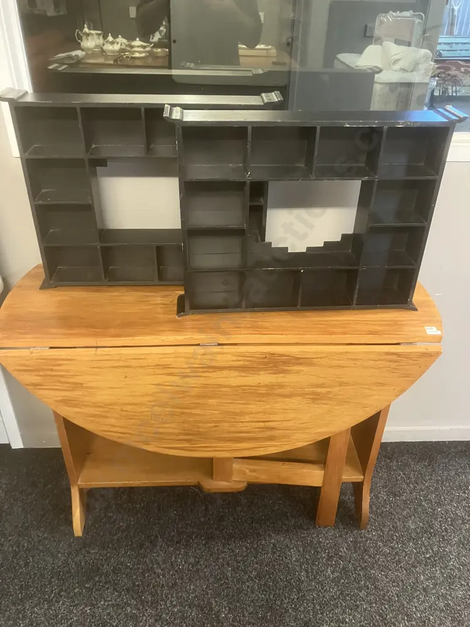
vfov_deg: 63.4
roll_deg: -2.3
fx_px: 507
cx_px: 235
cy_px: 314
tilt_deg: -32.3
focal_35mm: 28
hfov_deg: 49.7
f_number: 1.8
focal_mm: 3.99
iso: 400
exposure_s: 1/25
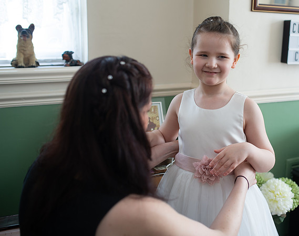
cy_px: 102
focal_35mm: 46
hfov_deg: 40.1
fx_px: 404
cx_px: 202
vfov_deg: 32.6
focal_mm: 35
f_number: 2.2
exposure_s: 1/100
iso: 100
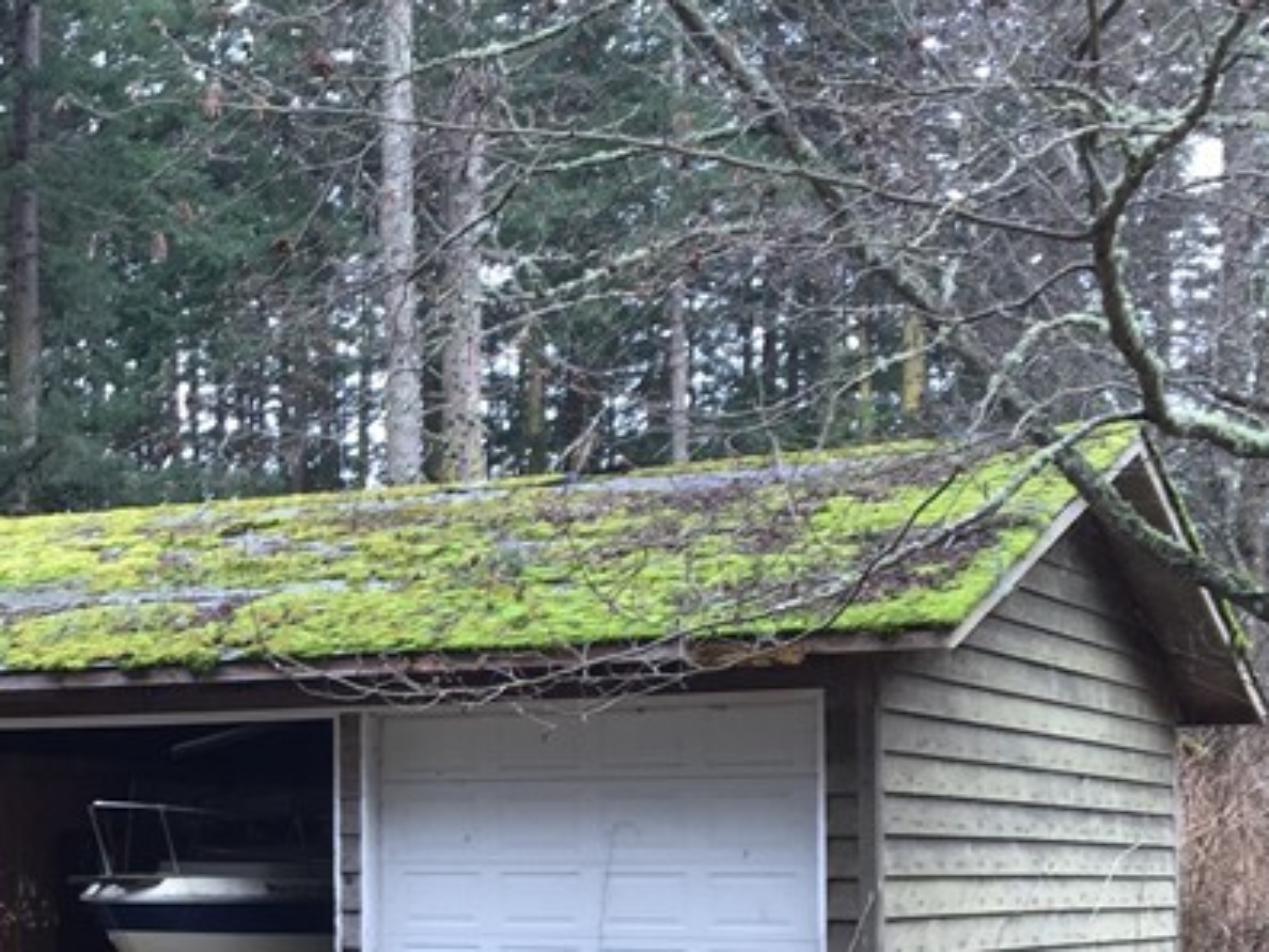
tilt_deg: +2.0
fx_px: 2749
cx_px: 179
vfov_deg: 19.4
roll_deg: +0.1
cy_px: 798
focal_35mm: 75
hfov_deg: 25.4
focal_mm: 4.15
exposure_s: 1/60
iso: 32
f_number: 2.2
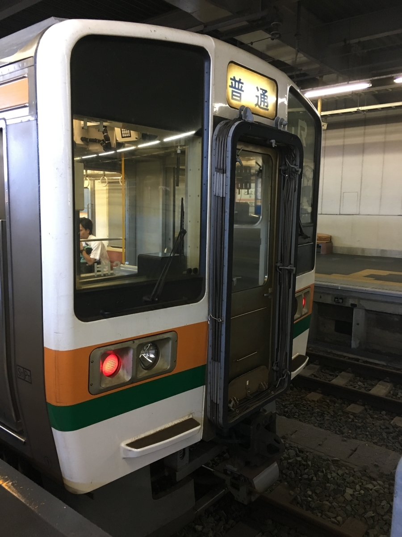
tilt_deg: -8.2
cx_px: 201
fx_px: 449
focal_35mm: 29
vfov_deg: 61.7
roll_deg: +0.4
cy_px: 268
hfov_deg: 48.2
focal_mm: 4.15
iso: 125
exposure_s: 1/30
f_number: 2.2
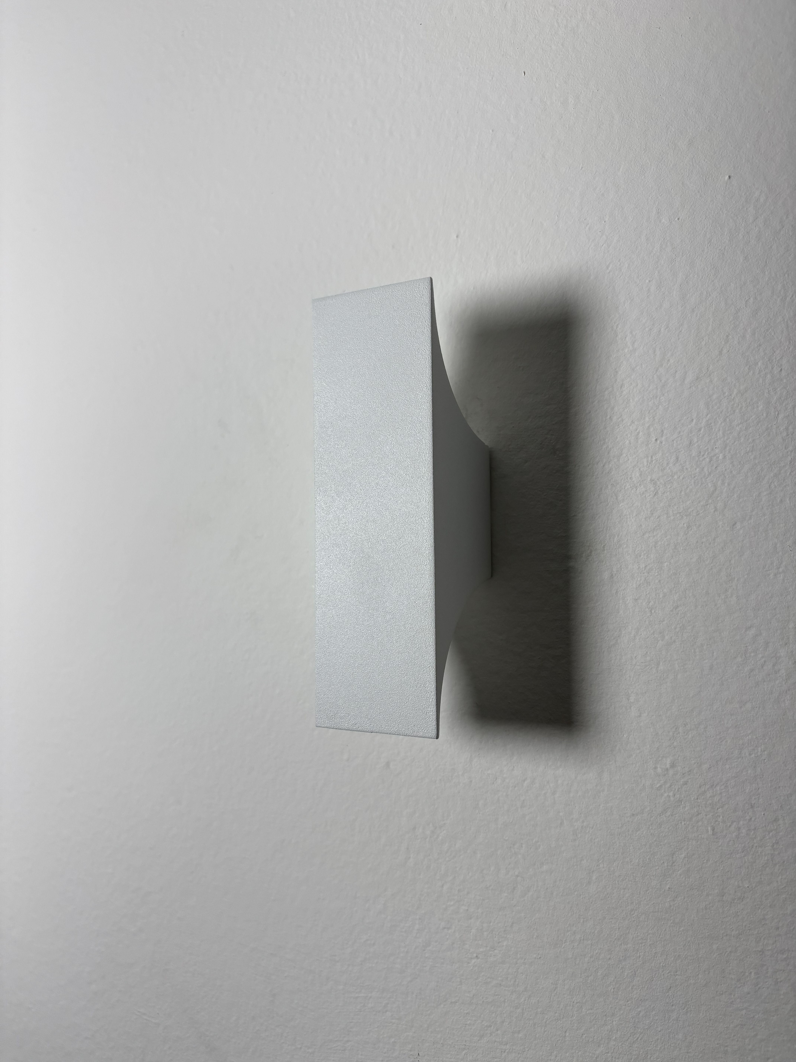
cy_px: 531
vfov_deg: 67.3
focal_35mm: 26
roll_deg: -1.1
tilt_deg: +2.1
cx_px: 398
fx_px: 797
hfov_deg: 53.1
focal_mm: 5.96
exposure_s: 1/844
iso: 50
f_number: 1.6
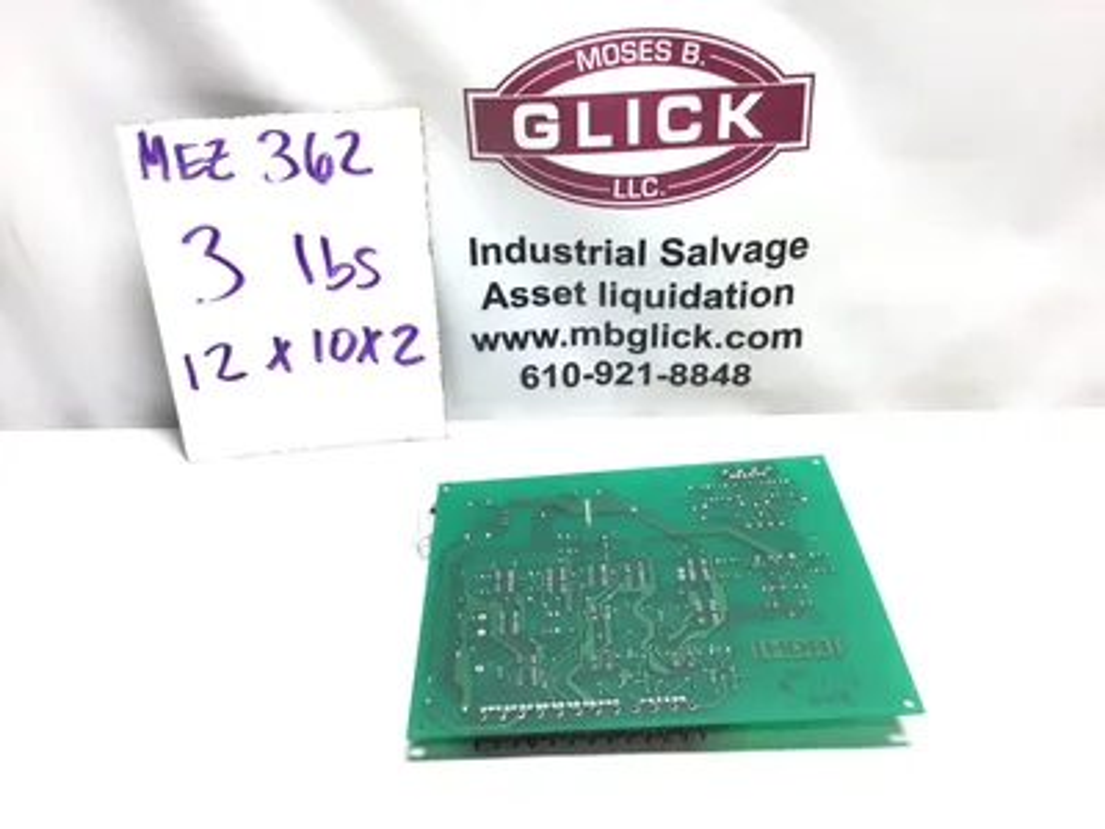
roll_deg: +1.4
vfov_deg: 45.4
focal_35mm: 31
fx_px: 990
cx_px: 552
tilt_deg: -30.5
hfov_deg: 58.4
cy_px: 414
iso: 25
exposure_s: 1/60
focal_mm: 3.3
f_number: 2.4
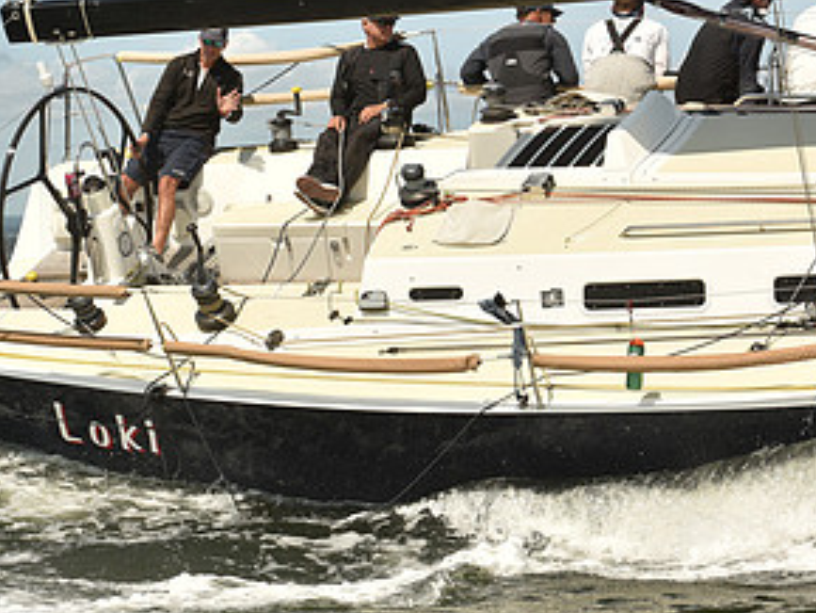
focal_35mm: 135
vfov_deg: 11.0
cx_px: 206
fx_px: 3184
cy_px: 236
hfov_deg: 14.5
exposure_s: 1/800
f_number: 10
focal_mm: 70
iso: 250
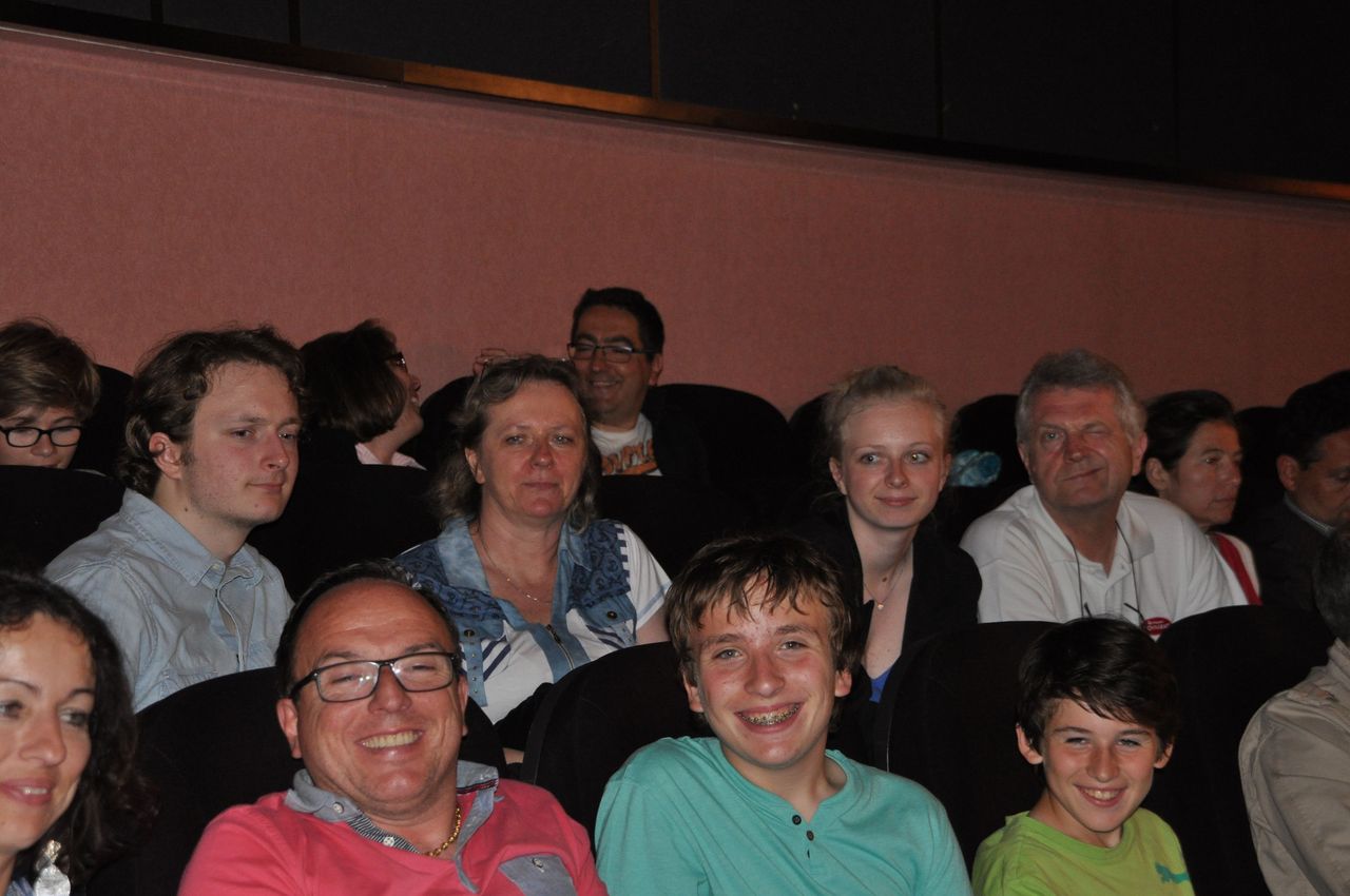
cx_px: 675
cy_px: 448
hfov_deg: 27.0
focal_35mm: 75
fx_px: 2809
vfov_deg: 18.1
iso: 800
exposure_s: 1/60
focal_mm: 50
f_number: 4.8
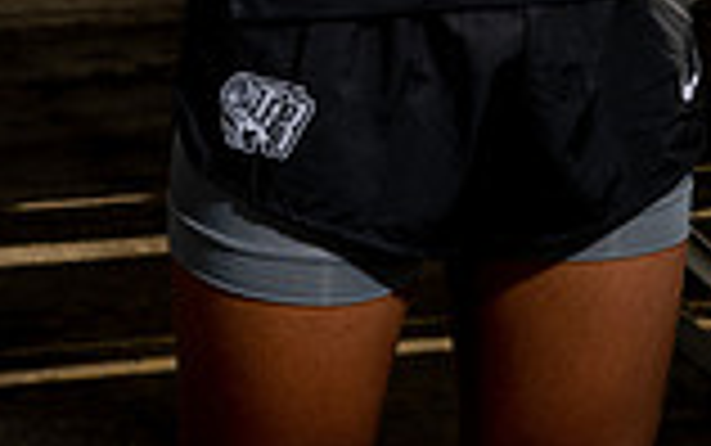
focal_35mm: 183
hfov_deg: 11.4
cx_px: 414
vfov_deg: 6.9
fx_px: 3549
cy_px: -554
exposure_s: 1/125
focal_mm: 63
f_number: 10
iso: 100
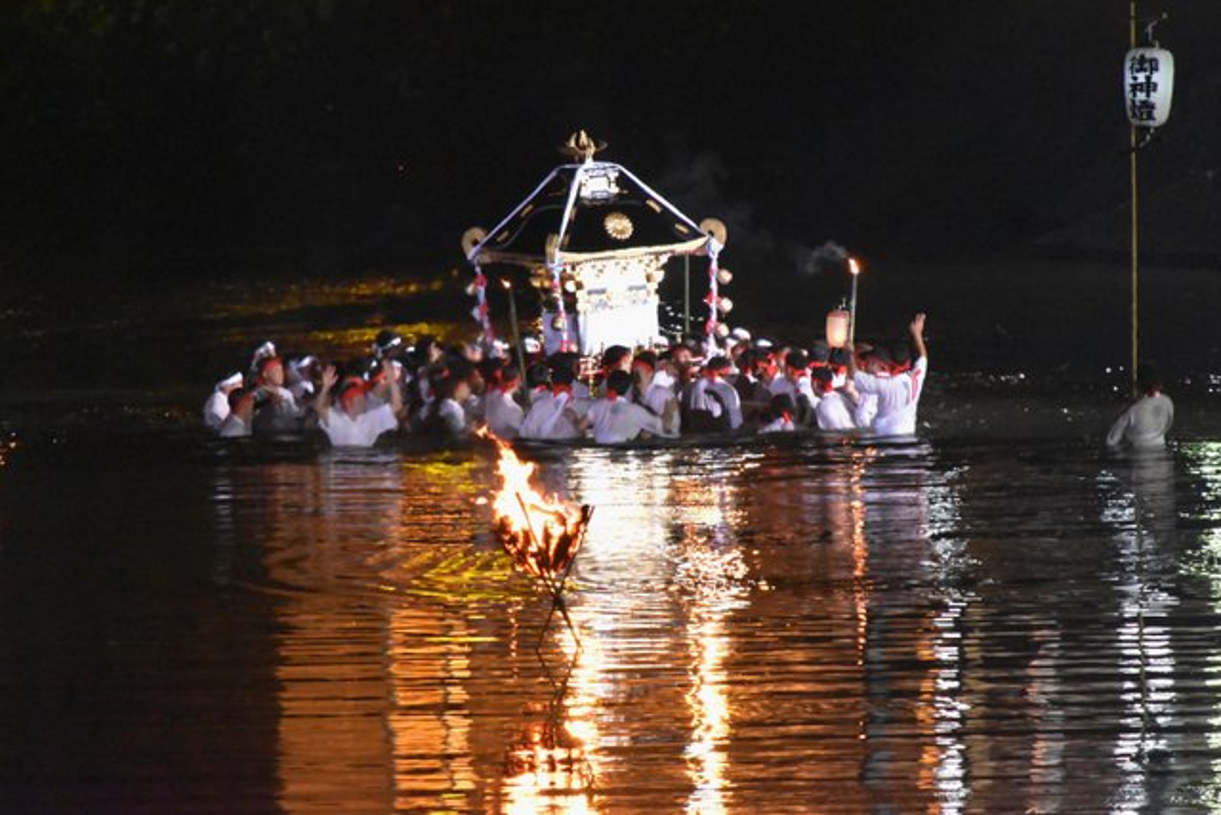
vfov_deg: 3.1
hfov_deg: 4.6
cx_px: 610
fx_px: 15265
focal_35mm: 450
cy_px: 408
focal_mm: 300
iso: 12800
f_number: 5.6
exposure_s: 1/125
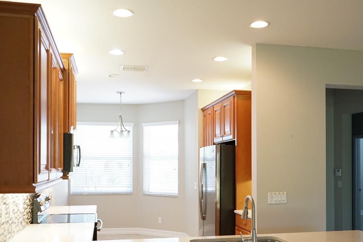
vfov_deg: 34.7
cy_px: 161
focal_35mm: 38
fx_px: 383
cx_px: 181
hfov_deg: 50.7
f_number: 6.3
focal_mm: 28
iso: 4000
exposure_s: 1/60
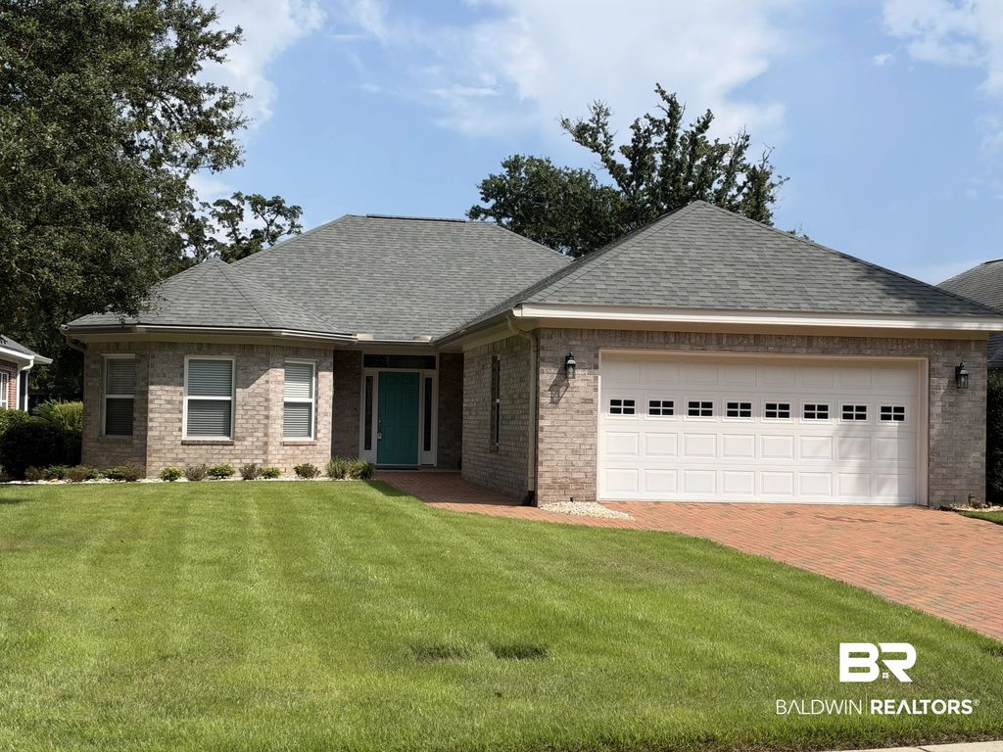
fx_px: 1391
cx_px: 502
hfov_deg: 39.7
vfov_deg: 30.3
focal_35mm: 48
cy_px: 376
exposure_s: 1/8130
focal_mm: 6.93
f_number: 1.48
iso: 64
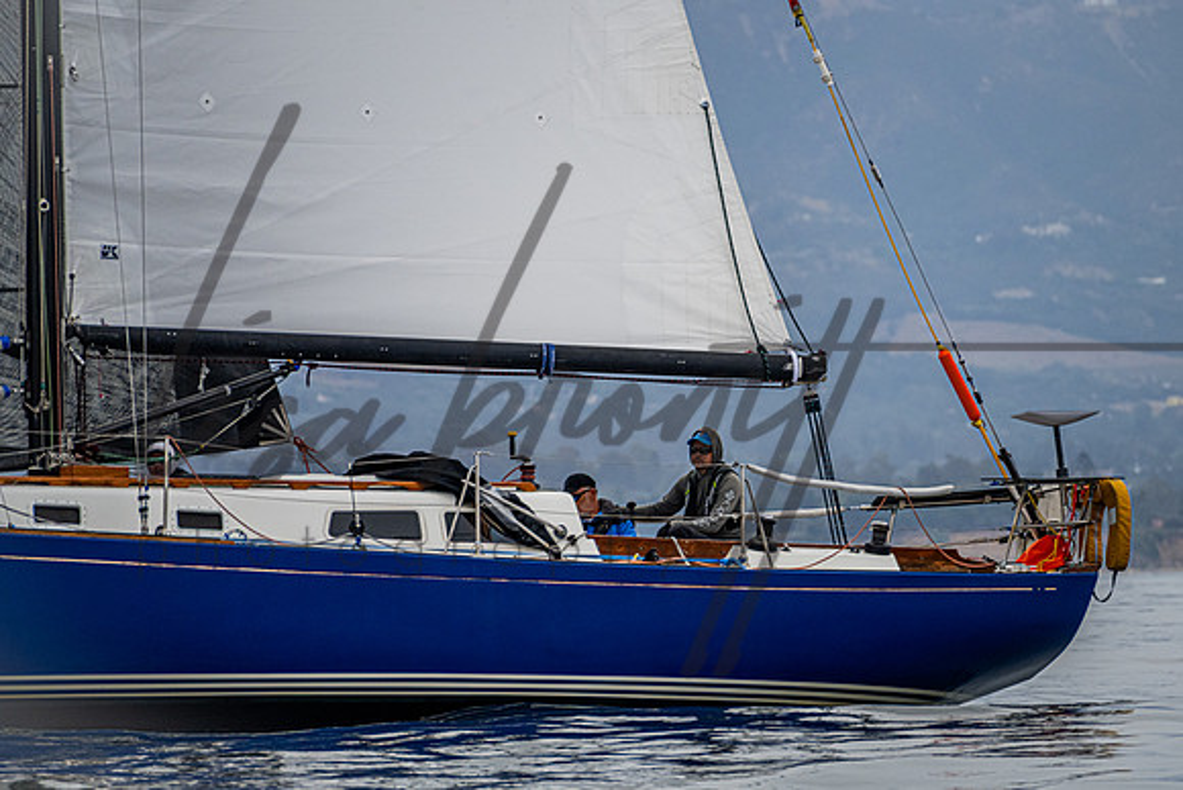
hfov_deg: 4.4
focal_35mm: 467
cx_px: 686
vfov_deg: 2.9
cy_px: 334
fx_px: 15364
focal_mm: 400
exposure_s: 1/2000
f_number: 8
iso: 800
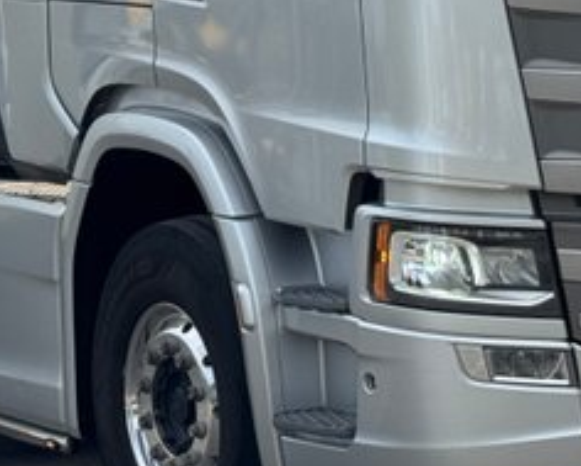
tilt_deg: +2.2
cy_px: -104
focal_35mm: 159
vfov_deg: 9.6
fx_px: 2735
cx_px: 293
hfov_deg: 12.1
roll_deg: +0.9
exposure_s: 1/4608
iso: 64
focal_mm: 6.76
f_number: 1.78
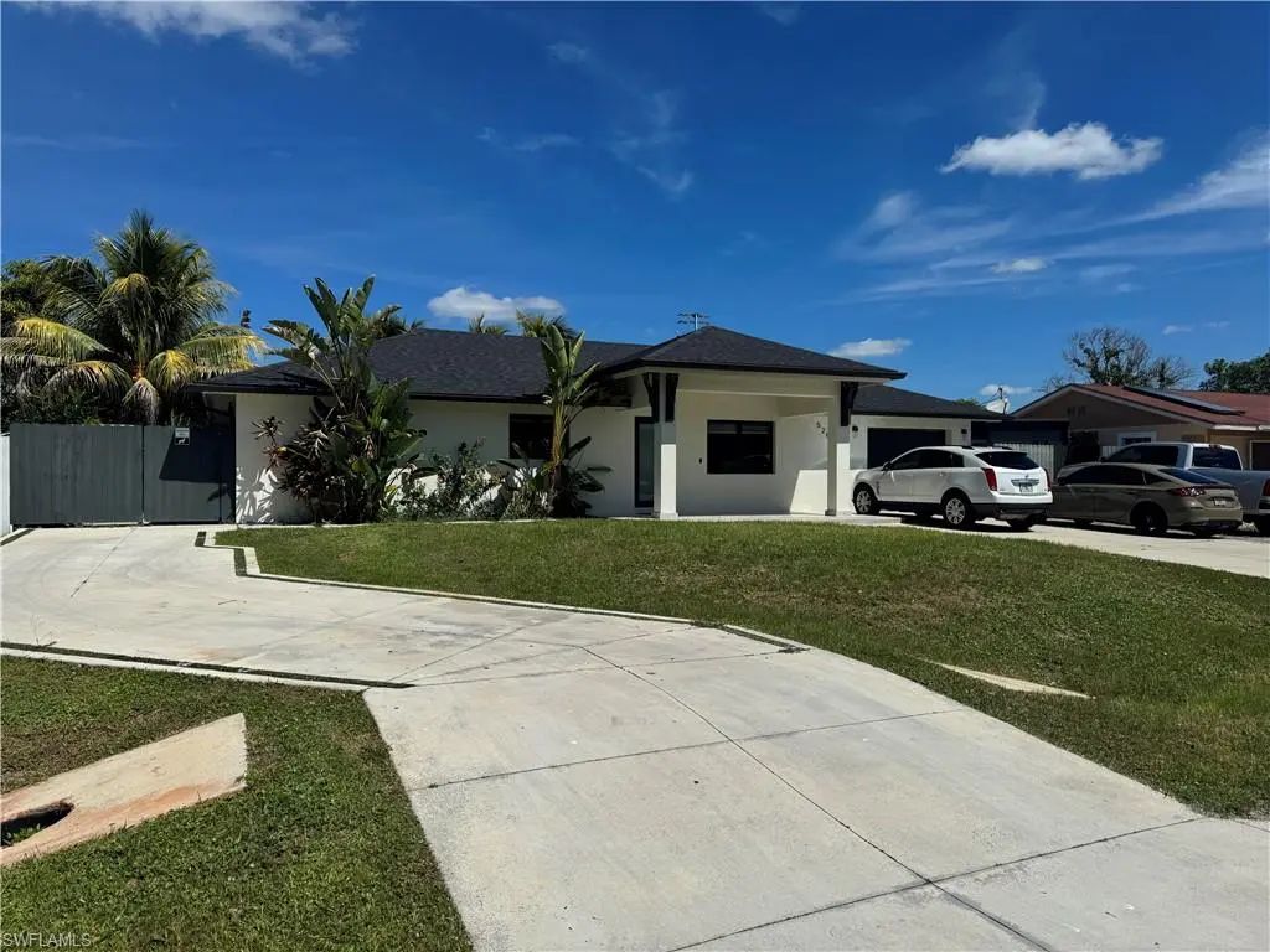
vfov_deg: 56.8
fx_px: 881
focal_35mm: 24
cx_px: 635
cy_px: 476
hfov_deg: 71.6
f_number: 1.78
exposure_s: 1/12346
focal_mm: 6.76
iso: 80
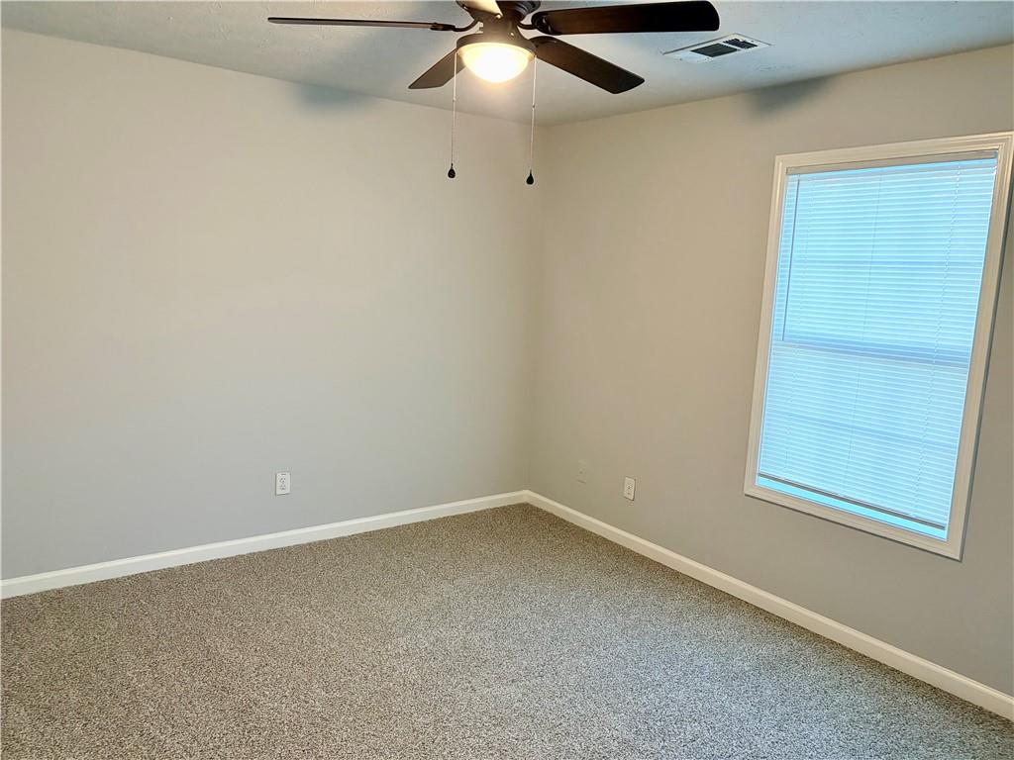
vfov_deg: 53.1
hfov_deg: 67.3
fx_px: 762
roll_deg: -2.2
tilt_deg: -8.5
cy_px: 380
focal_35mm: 26
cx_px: 507
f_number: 1.6
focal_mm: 5.96
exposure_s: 1/60
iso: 400
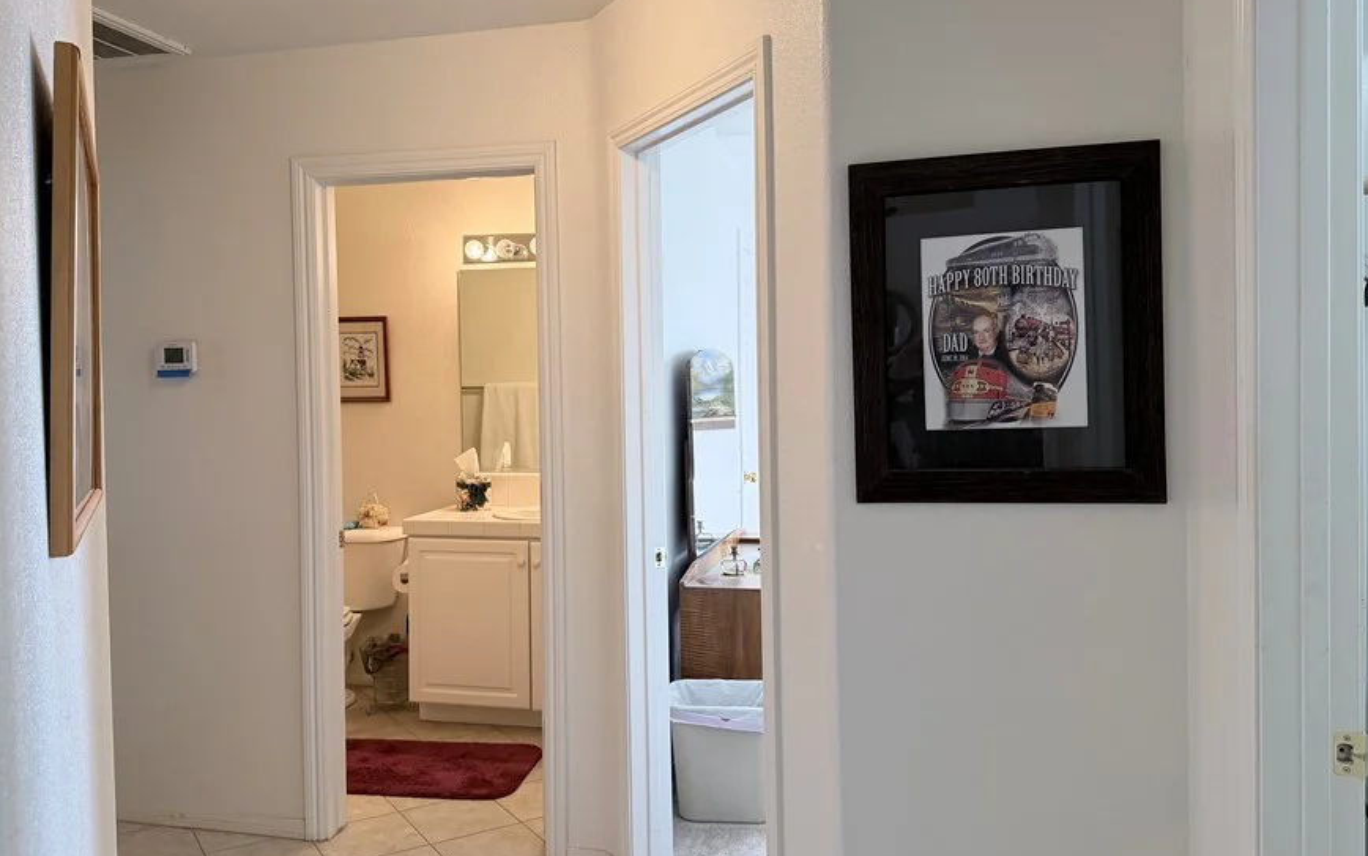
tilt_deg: -1.6
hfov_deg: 62.8
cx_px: 643
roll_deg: +1.5
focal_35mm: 30
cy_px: 396
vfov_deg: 41.8
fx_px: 1119
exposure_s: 1/60
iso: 200
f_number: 1.78
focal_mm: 6.76
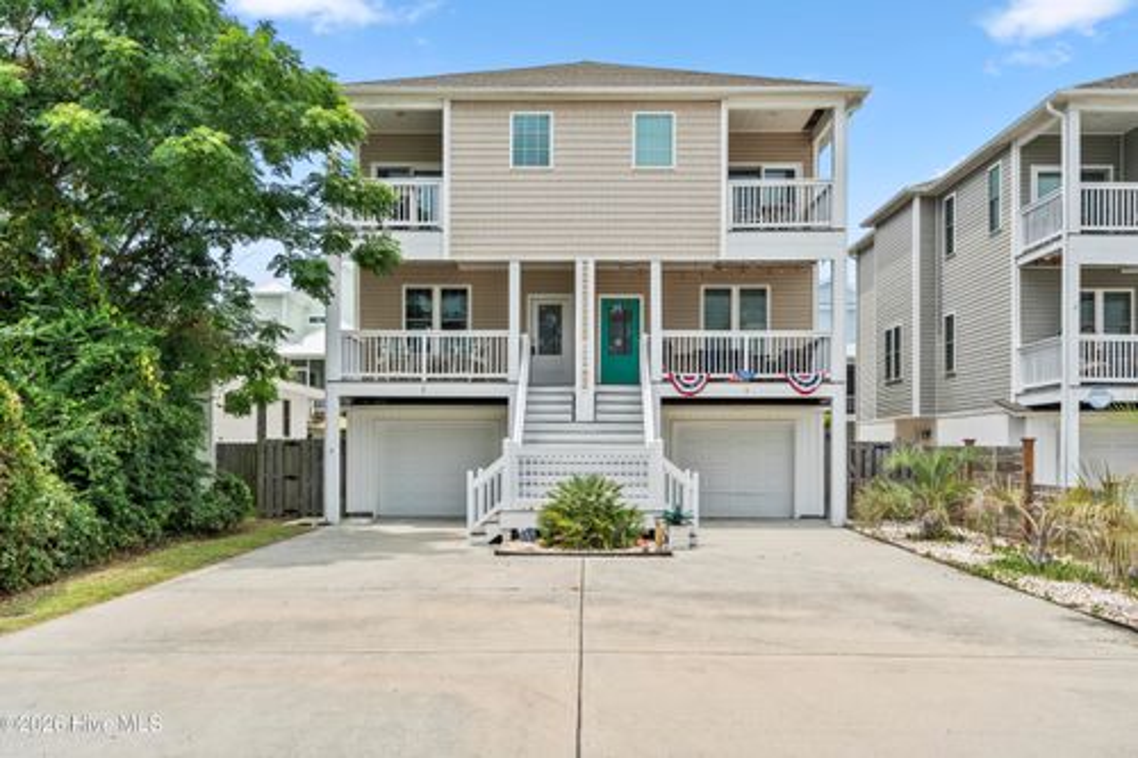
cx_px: 569
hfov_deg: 61.9
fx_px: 948
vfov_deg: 43.6
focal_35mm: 30
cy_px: 379
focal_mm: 30
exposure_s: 1/1600
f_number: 5.6
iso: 160
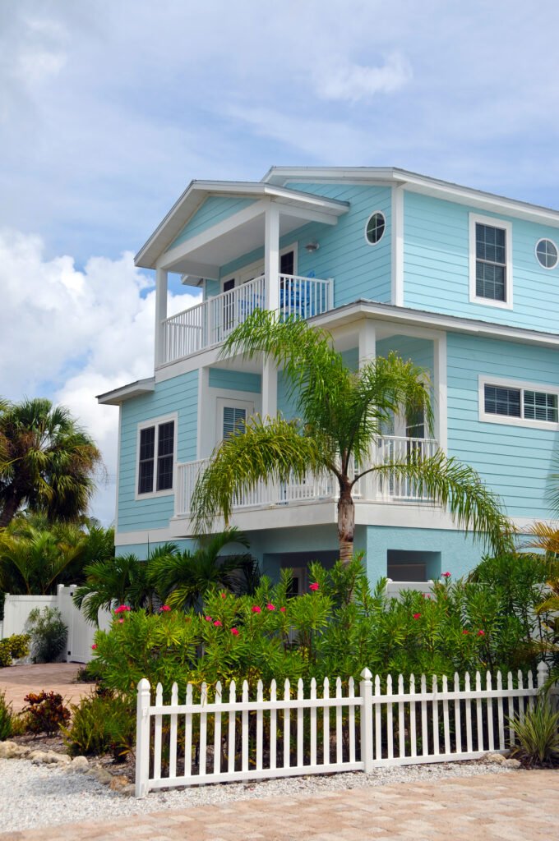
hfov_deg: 28.0
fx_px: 1121
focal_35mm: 48
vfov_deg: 41.2
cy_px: 420
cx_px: 280
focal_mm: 32
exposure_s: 1/400
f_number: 8
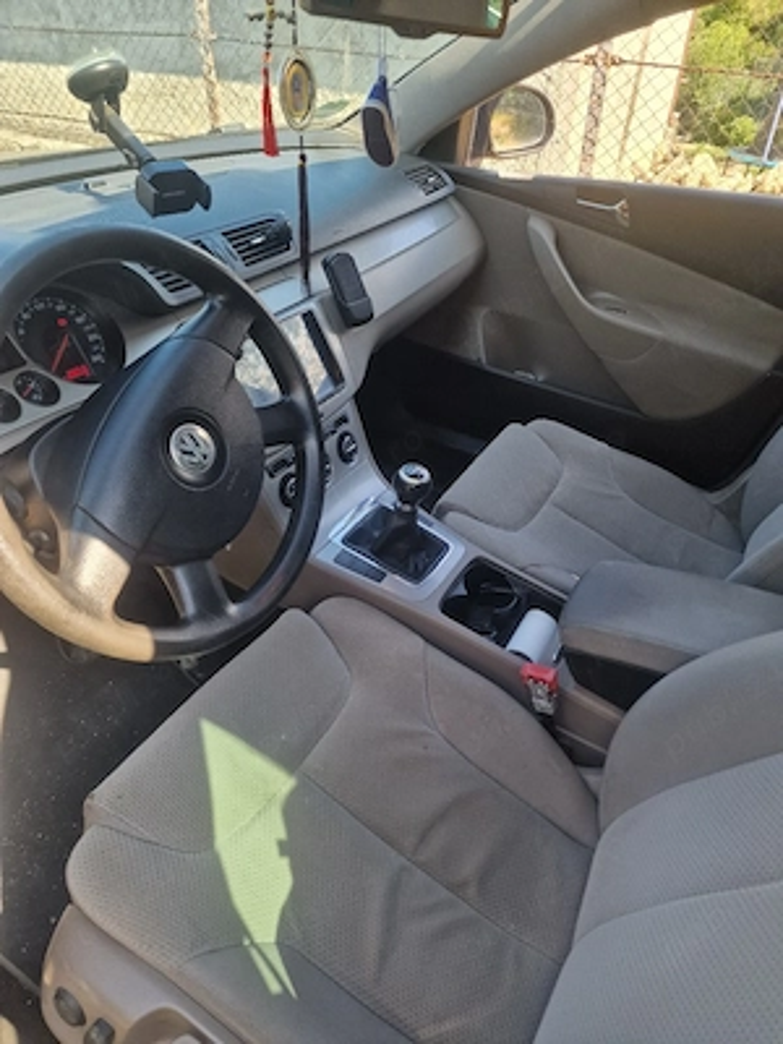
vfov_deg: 73.9
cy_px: 522
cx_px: 392
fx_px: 694
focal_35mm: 23
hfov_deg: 58.9
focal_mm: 6.4
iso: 50
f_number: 1.8
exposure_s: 1/182
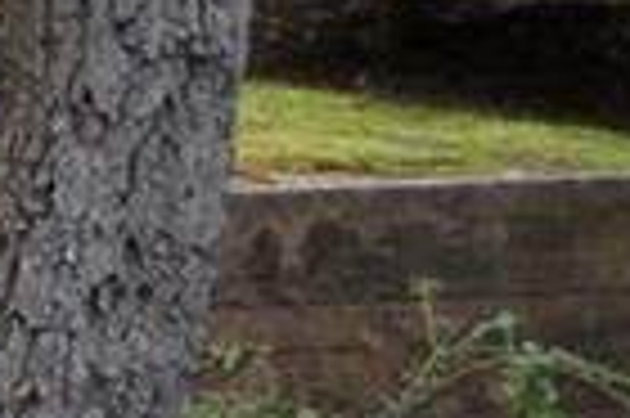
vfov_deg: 5.8
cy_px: -823
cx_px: -1580
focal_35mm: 220
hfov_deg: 7.6
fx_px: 3845
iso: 400
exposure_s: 1/80
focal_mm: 20
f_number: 4.5
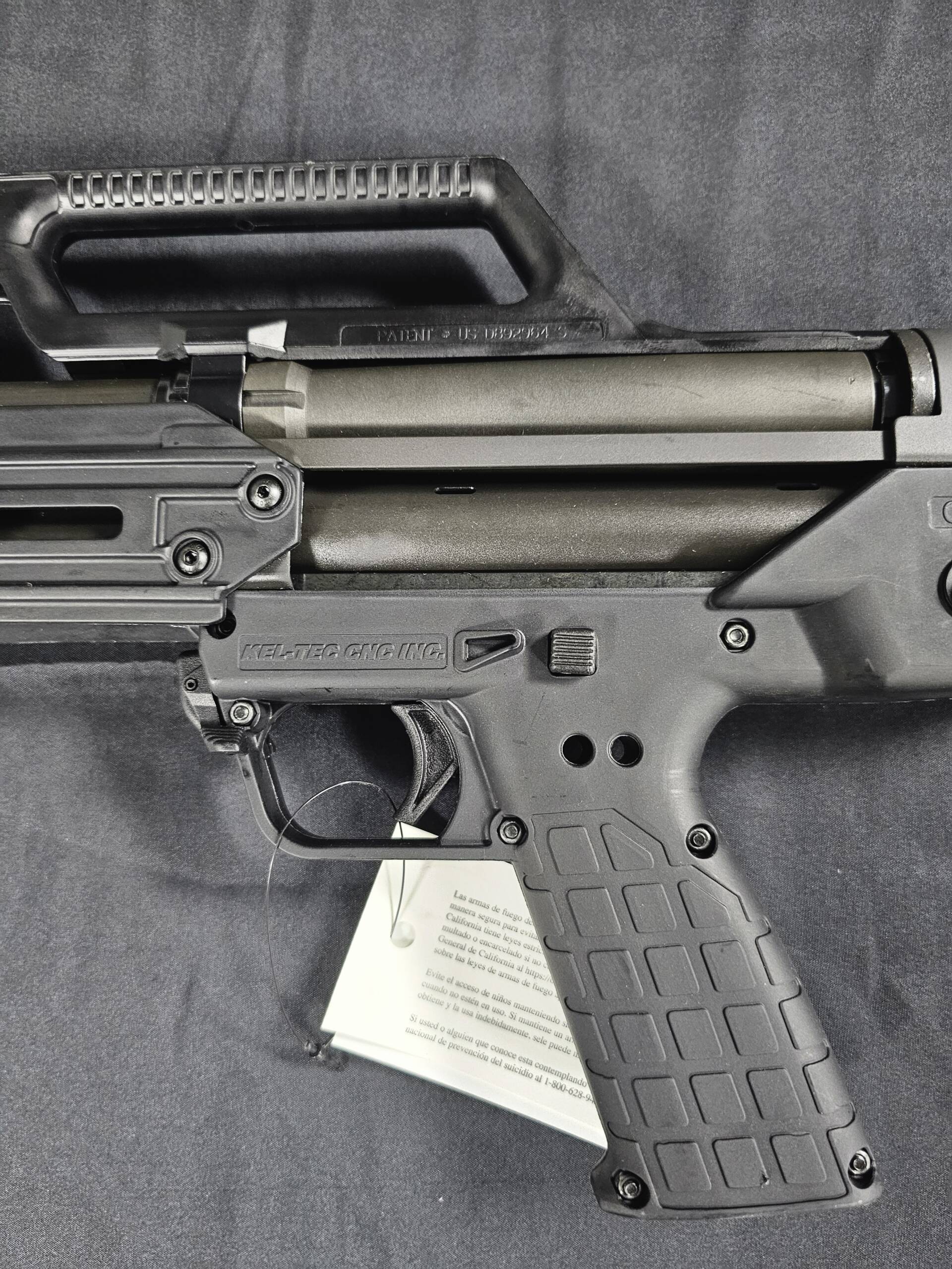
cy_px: 634
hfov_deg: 58.9
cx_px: 476
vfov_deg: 73.9
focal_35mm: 23
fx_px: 843
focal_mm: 6.3
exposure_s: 1/24
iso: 640
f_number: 1.7
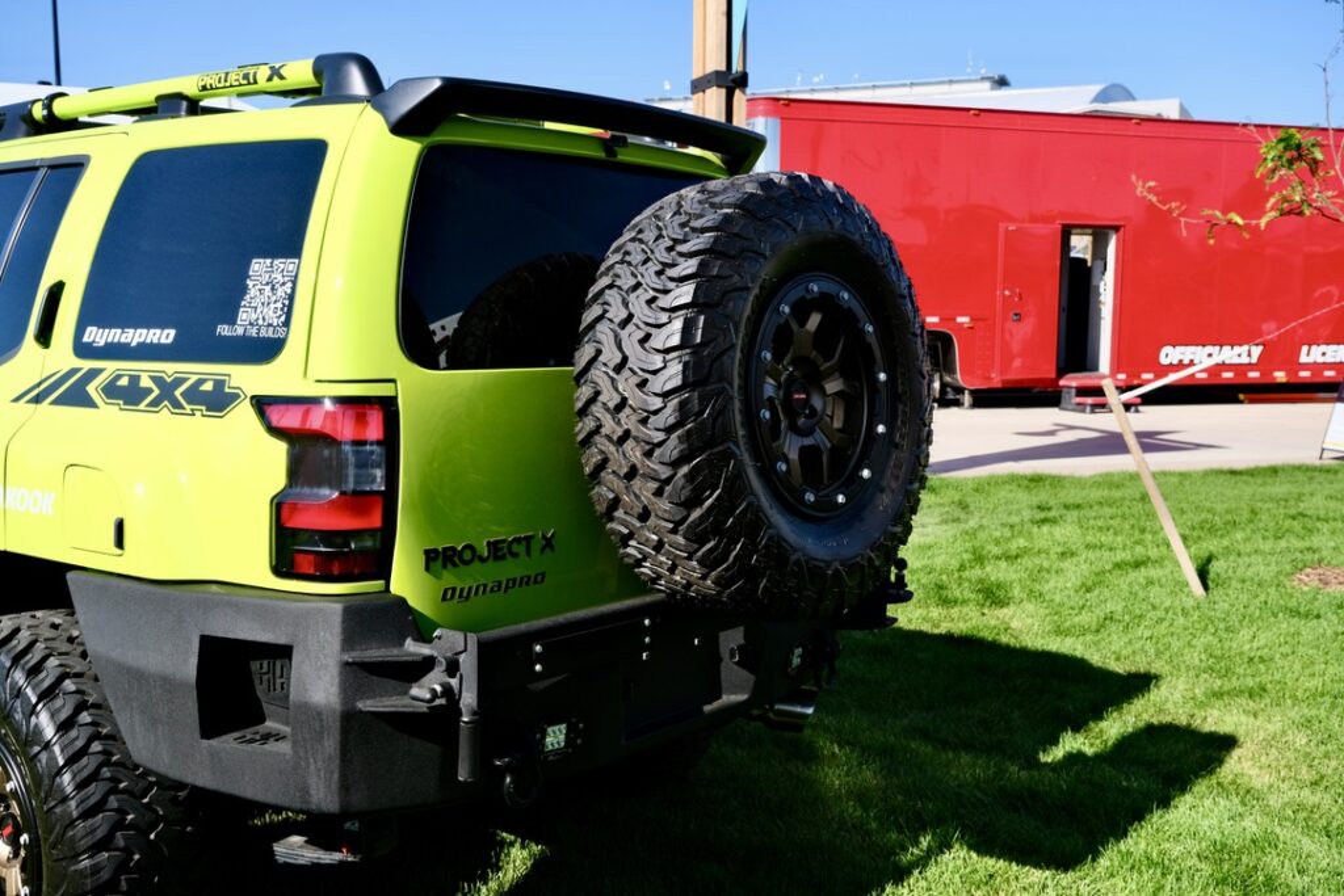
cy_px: 448
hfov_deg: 54.4
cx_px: 672
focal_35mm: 35
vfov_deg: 37.9
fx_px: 1307
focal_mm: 23.5
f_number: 5.6
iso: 320
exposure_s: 1/680
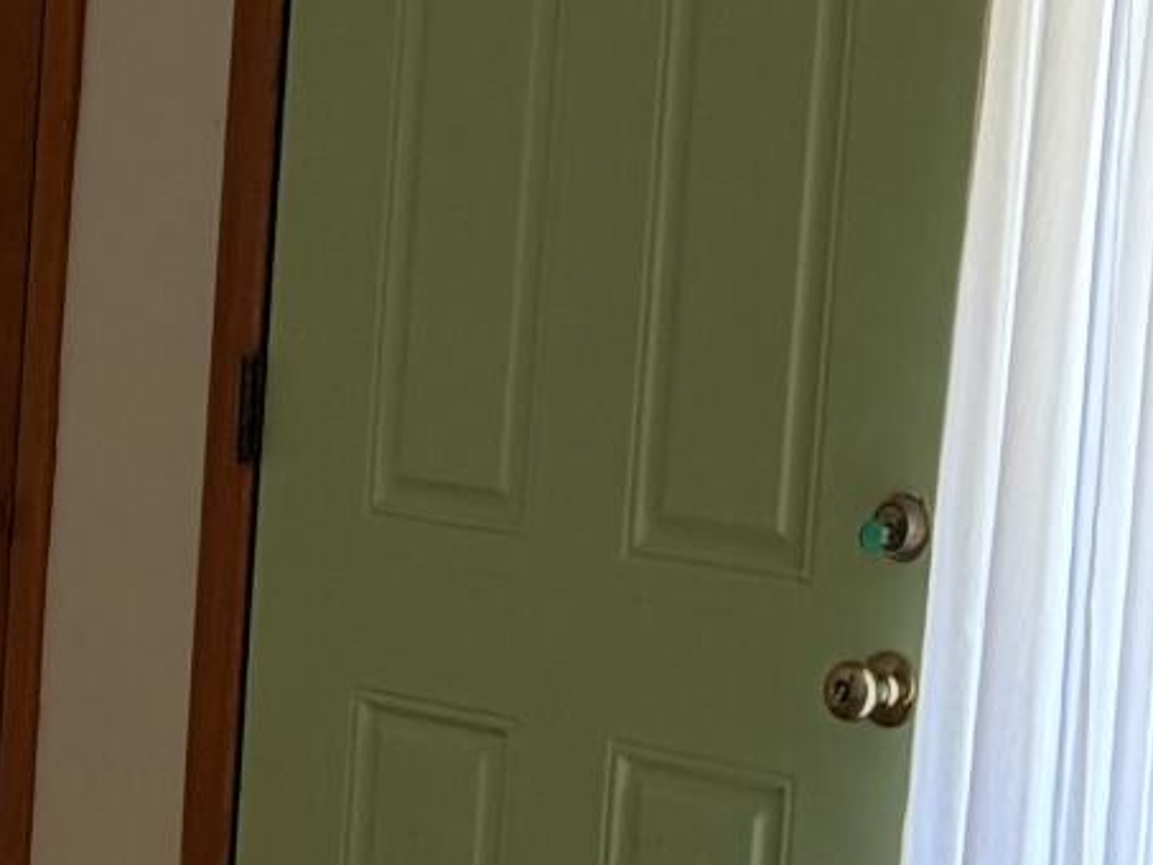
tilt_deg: -10.3
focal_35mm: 159
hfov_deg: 10.9
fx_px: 5297
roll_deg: +1.3
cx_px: -1456
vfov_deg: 9.3
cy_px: 906
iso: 200
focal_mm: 6.76
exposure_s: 1/60
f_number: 1.78
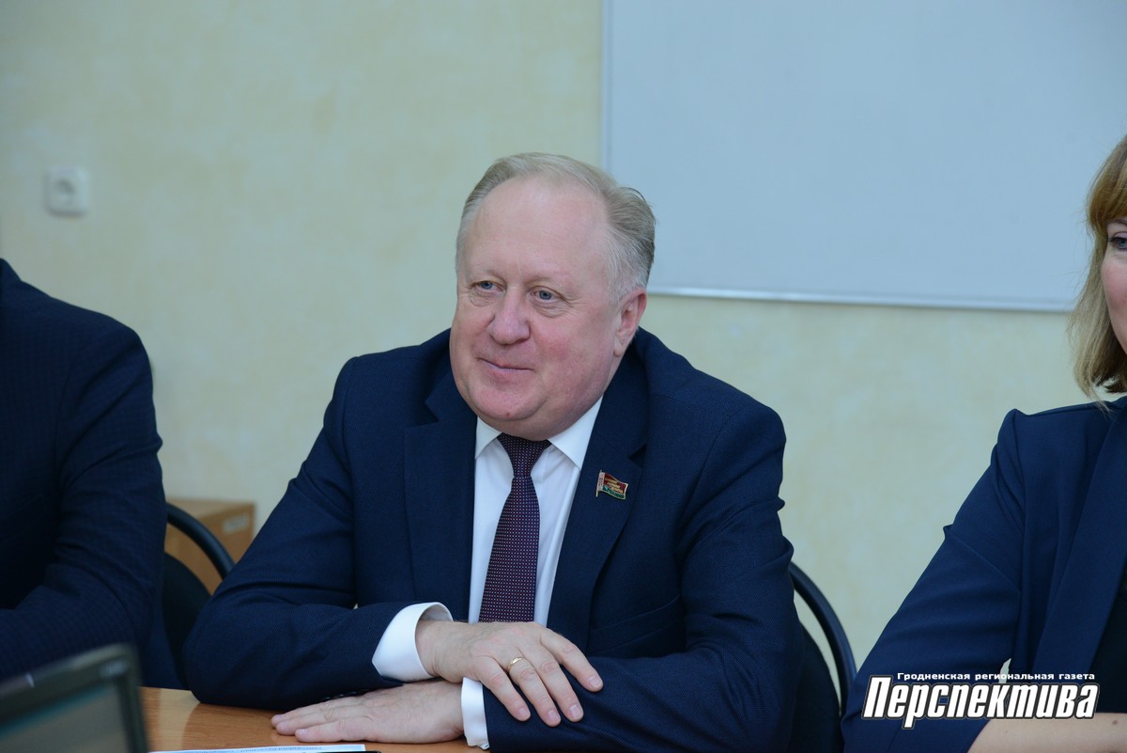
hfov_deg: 17.1
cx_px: 564
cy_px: 376
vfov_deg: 11.4
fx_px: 3758
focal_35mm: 120
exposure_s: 1/60
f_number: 5.6
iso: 1250
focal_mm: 120
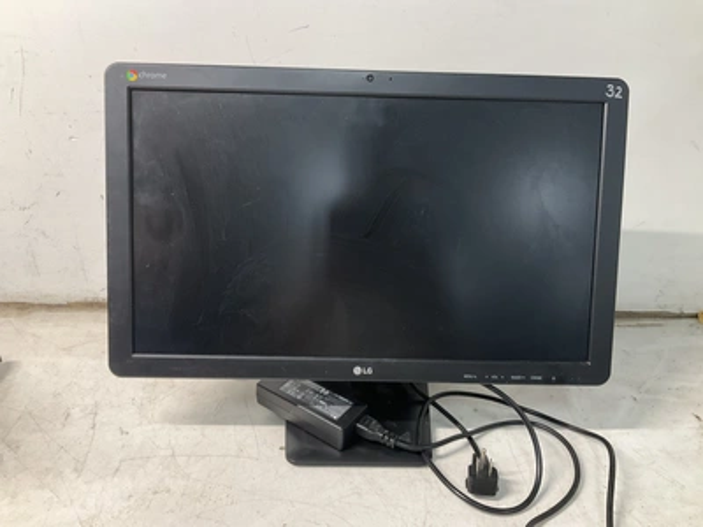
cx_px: 352
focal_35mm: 29
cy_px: 264
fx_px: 589
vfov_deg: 48.2
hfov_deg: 61.7
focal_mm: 3
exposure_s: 1/60
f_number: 1.8
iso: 100
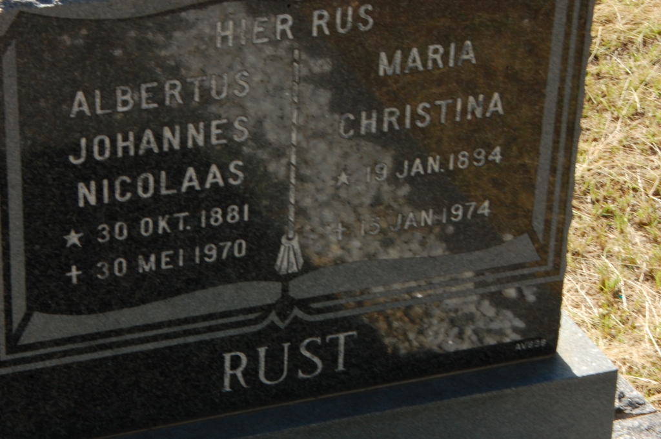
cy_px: 220
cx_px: 330
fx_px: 2146
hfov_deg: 17.5
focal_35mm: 117
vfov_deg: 11.7
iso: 400
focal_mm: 78
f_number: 22
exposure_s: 1/30
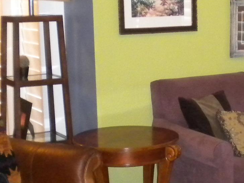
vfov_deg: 15.1
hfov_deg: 19.7
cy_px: 98
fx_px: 691
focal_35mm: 98
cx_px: 214
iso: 566
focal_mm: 6.3
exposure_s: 1/30
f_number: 3.1
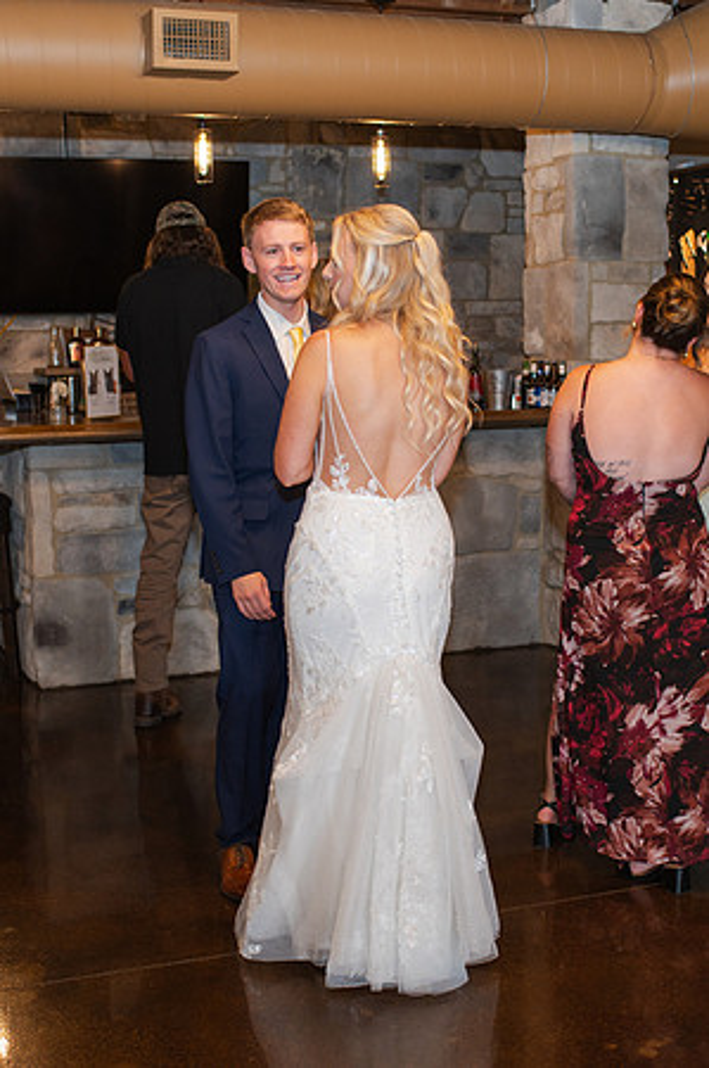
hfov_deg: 25.7
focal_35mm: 53
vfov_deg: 37.8
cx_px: 386
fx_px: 1556
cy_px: 534
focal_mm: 35
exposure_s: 1/200
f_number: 3.2
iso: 1000
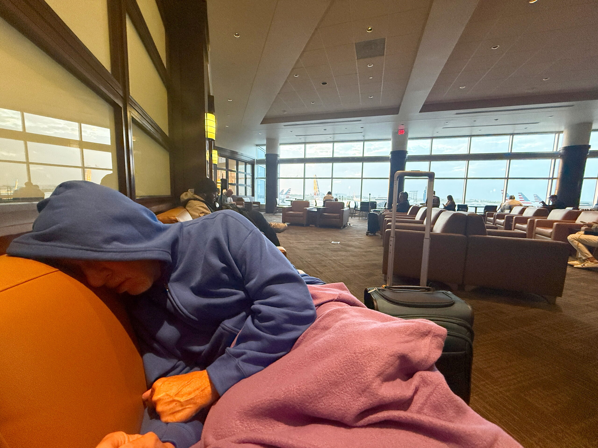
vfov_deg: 85.7
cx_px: 299
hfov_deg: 102.1
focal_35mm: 14
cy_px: 224
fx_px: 242
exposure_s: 1/120
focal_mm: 2.2
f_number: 2.2
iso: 500
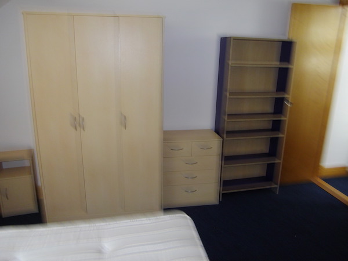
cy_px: 130
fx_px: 271
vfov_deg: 51.4
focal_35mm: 27
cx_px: 174
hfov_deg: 65.3
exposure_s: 1/50
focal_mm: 4.9
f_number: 3.2
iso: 100
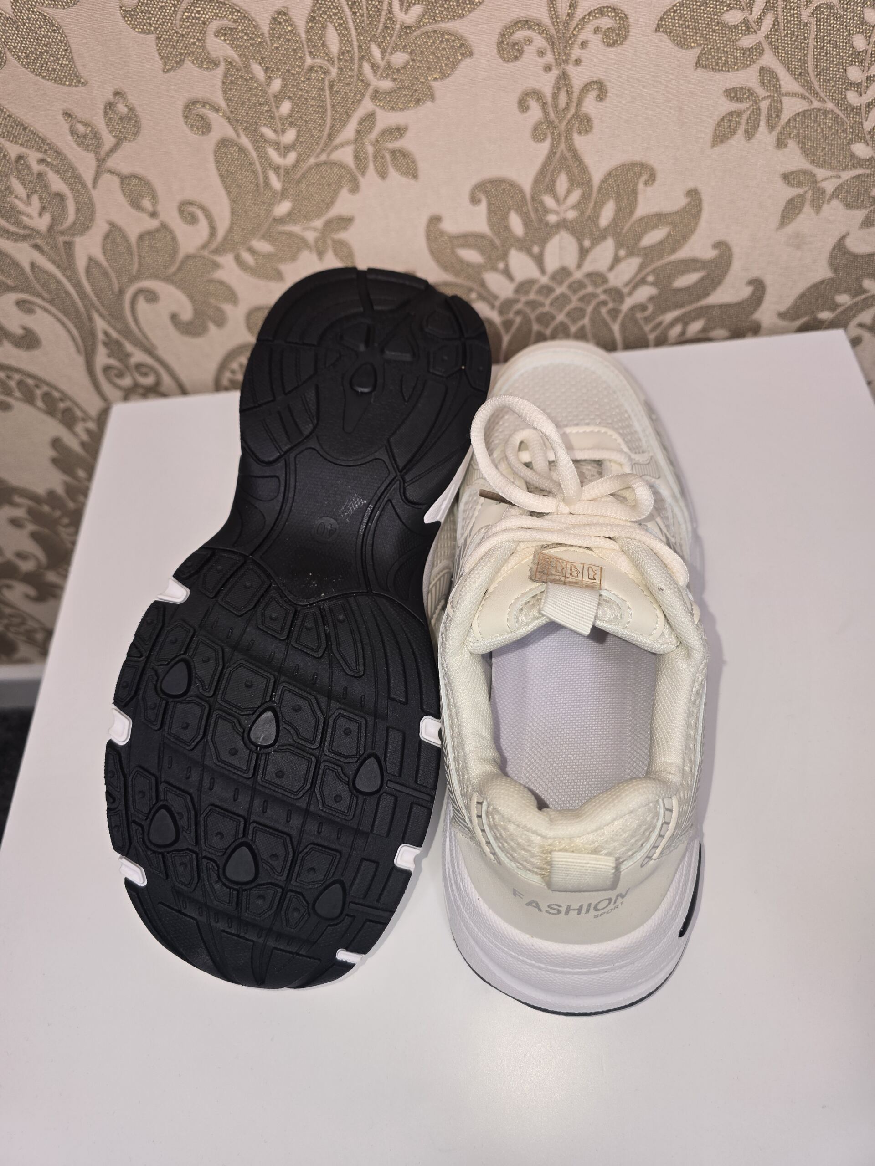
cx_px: 438
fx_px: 775
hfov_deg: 58.9
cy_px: 583
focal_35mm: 23
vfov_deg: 73.9
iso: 20
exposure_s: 1/100
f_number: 1.7
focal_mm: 6.3
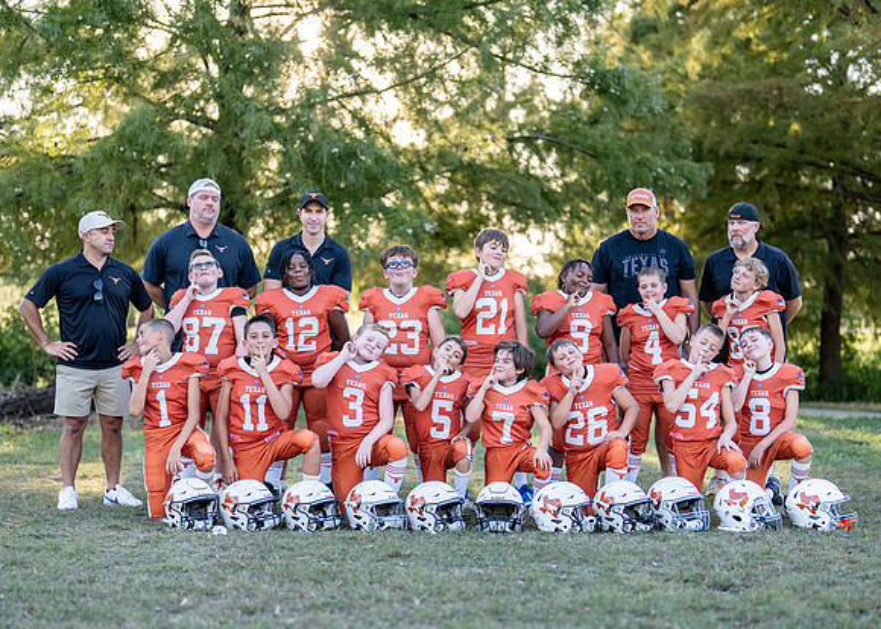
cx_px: 455
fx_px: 1521
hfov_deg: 32.3
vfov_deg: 23.3
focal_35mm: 61
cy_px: 365
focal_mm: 50
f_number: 1.2
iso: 100
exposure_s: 1/800
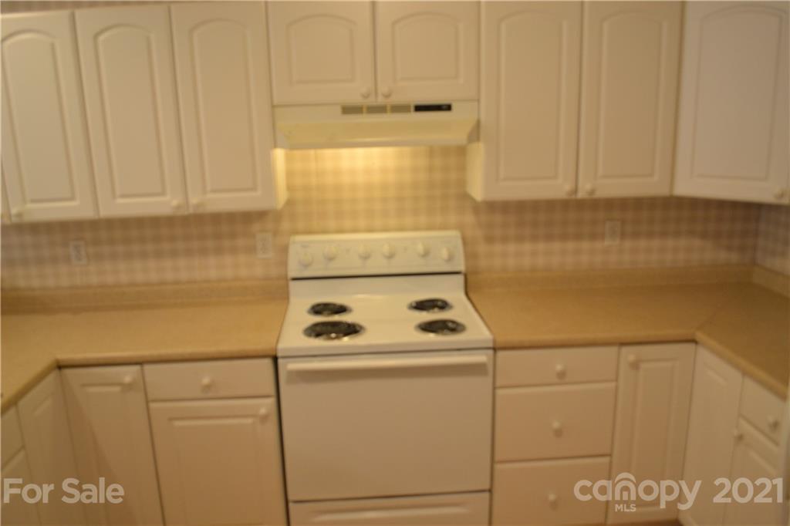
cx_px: 395
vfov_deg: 47.9
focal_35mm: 27
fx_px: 592
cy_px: 263
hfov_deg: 67.4
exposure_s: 1/60
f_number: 3.5
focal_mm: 18
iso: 640
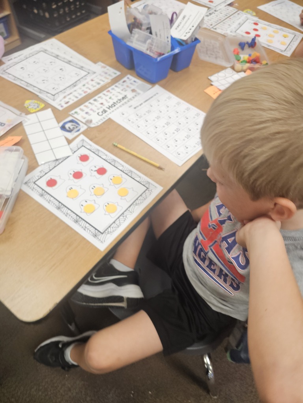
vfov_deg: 73.9
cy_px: 202
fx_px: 268
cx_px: 152
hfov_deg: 58.9
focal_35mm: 23
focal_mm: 6.3
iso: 250
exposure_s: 1/120
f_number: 1.7
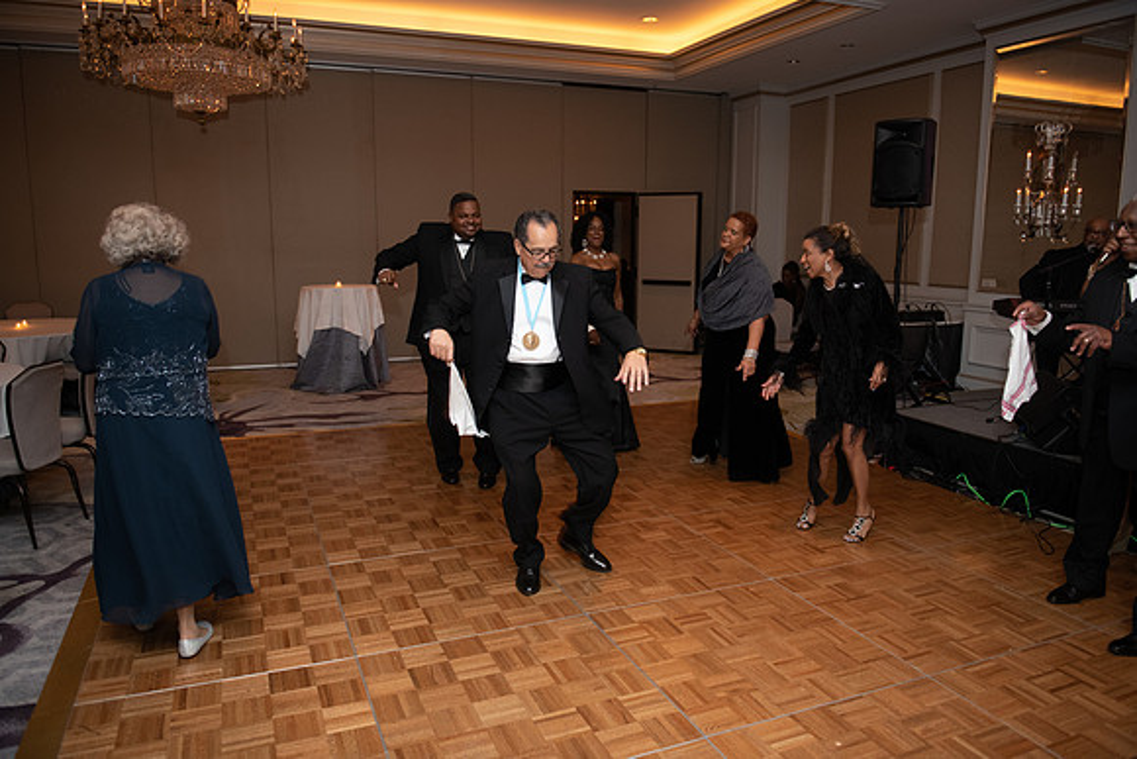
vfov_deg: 49.6
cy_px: 380
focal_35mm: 26
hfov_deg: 69.4
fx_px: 821
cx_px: 568
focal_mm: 26
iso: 1600
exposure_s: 1/50
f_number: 2.8
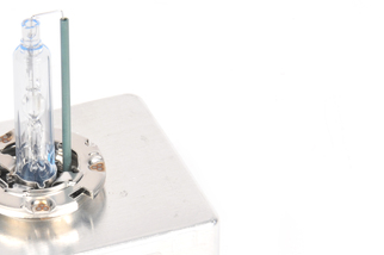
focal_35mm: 358
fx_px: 3815
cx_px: 47
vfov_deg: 3.8
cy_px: 185
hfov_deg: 5.8
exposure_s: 1/200
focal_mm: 120
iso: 200
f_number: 22
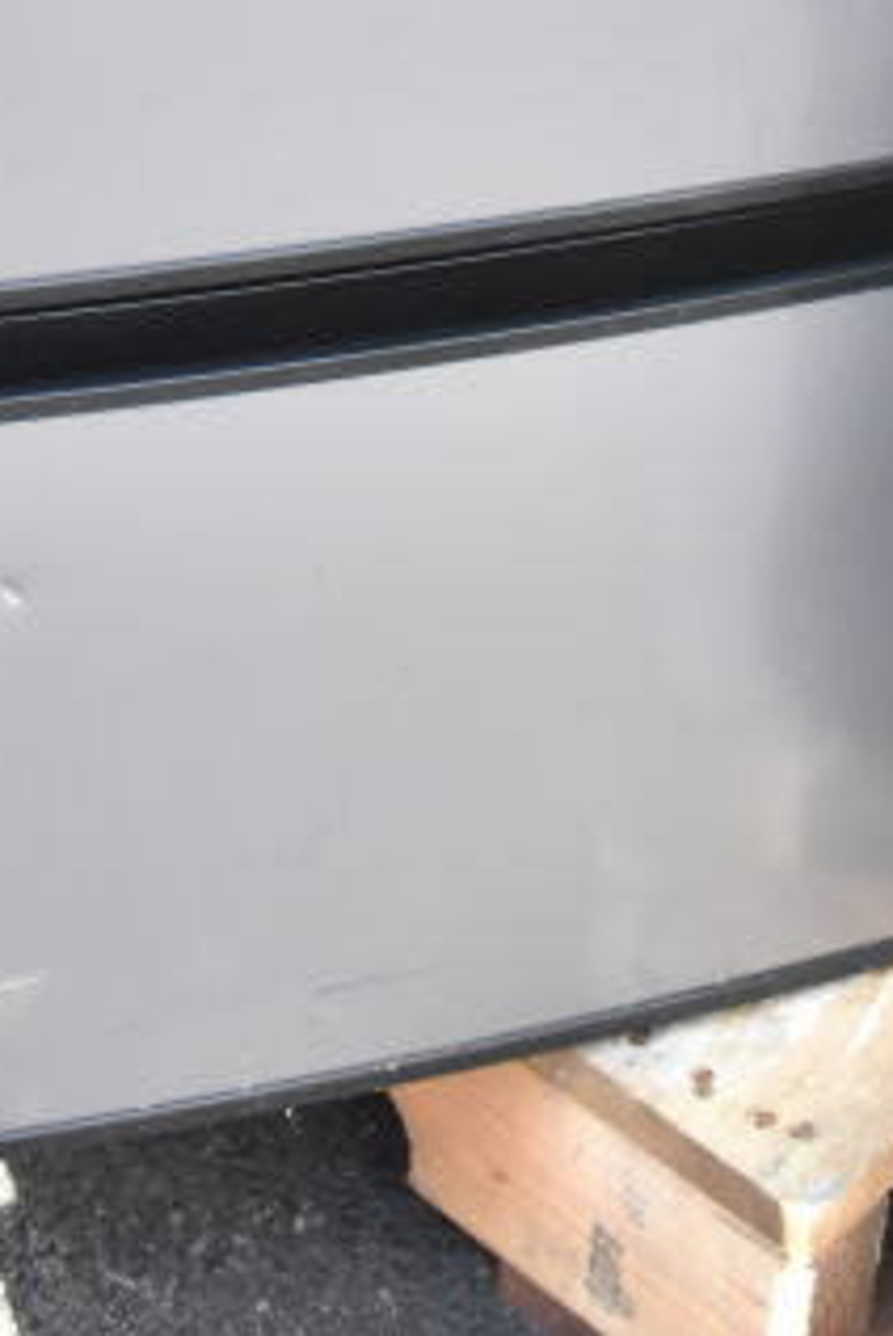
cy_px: -510
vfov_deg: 19.4
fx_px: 3527
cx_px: 379
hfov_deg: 14.4
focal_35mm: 95
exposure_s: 1/250
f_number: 8
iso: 1600
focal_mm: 22
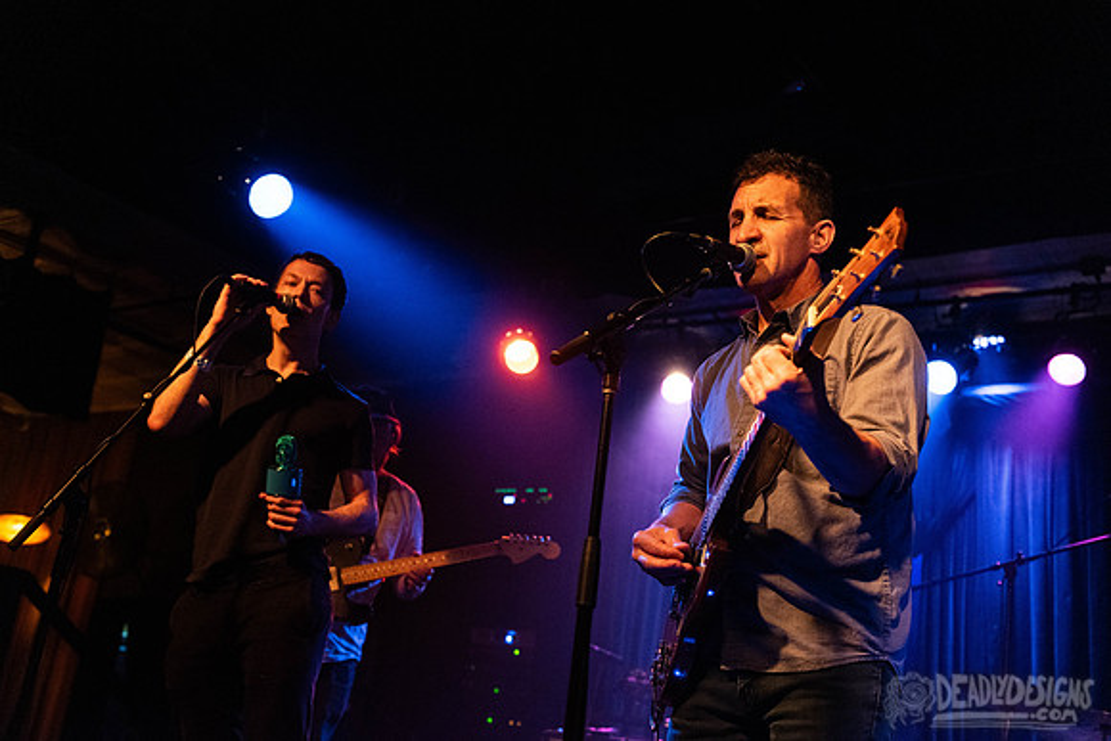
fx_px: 1173
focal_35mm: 38
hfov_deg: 50.7
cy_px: 370
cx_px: 556
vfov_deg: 35.1
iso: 3200
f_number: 3.2
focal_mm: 38
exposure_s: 1/80
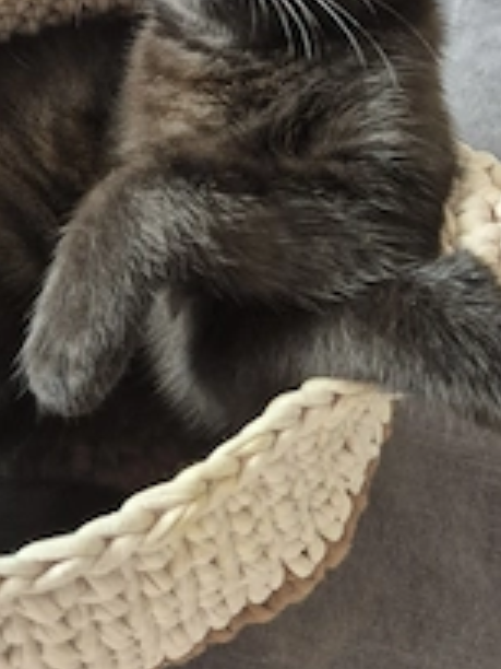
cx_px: 167
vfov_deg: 40.7
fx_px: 868
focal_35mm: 45
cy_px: 157
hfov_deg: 31.9
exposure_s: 1/100
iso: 640
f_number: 1.8
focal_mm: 5.4
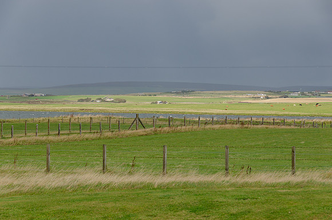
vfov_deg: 11.1
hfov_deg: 16.7
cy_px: 110
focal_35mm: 123
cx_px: 166
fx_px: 1132
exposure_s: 1/400
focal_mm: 82
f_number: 8
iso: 100
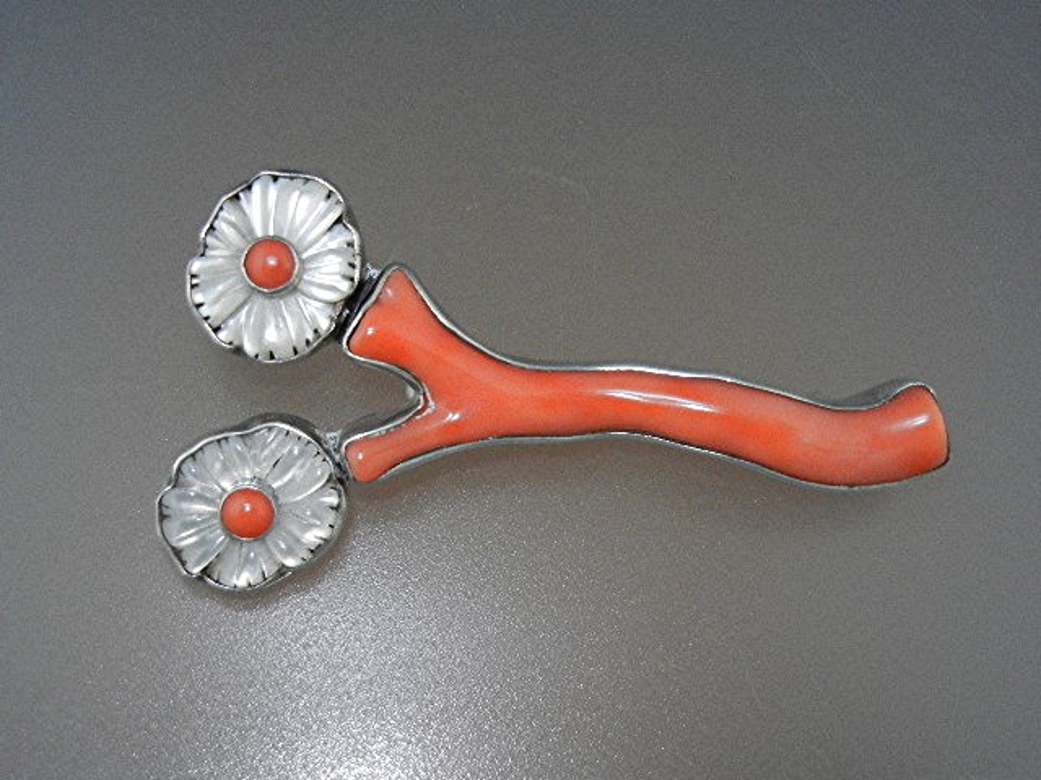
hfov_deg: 36.8
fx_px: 1564
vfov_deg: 28.0
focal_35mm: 52
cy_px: 390
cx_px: 520
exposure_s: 1/30
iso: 800
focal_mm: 9.3
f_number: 7.8
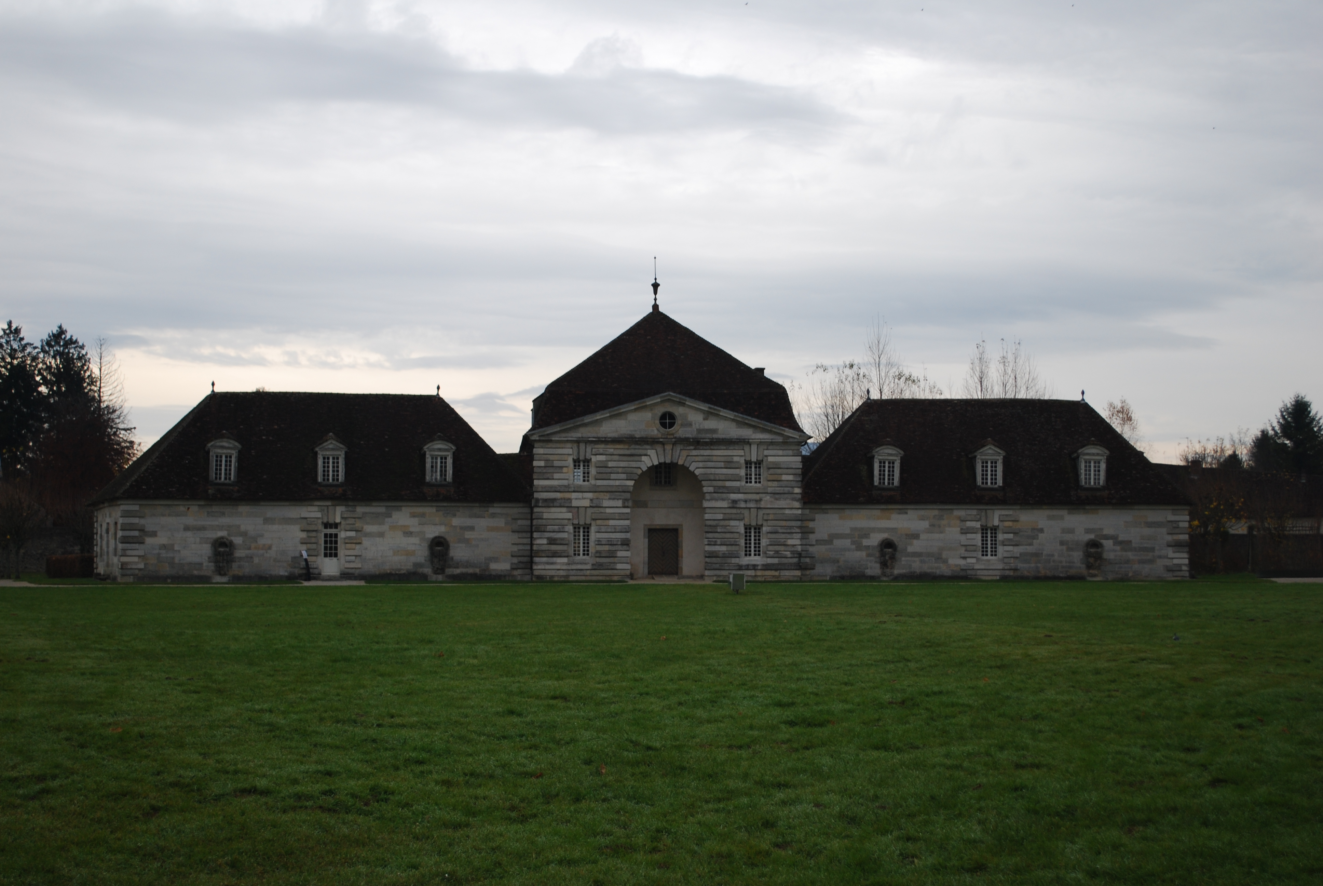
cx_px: 662
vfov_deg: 28.2
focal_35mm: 48
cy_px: 443
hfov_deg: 41.1
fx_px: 1766
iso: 200
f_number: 5
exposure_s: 1/100
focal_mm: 32
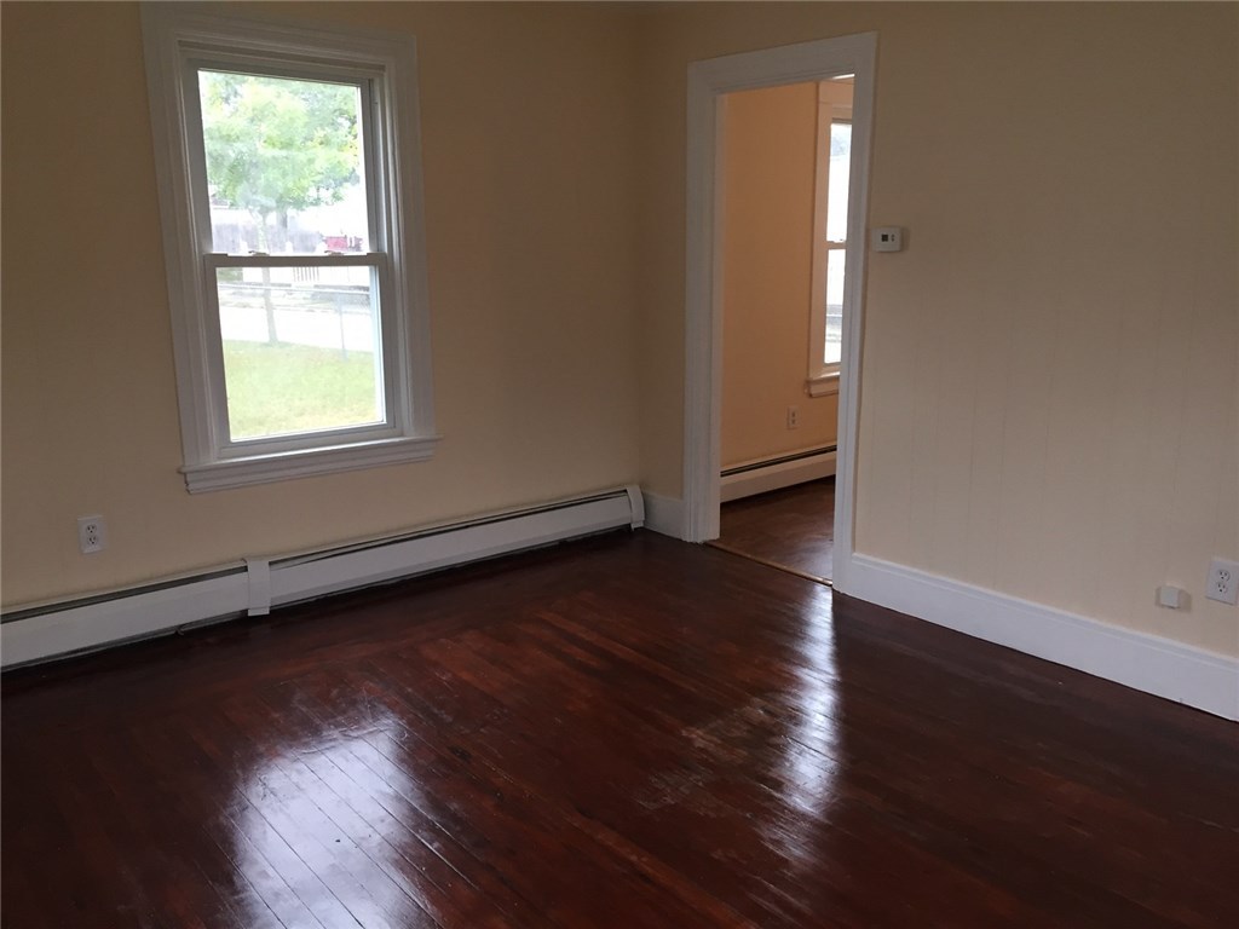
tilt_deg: -12.9
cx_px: 620
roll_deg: -0.6
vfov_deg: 48.2
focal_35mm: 29
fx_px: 1038
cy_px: 464
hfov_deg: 61.7
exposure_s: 1/30
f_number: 2.2
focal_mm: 4.15
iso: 64
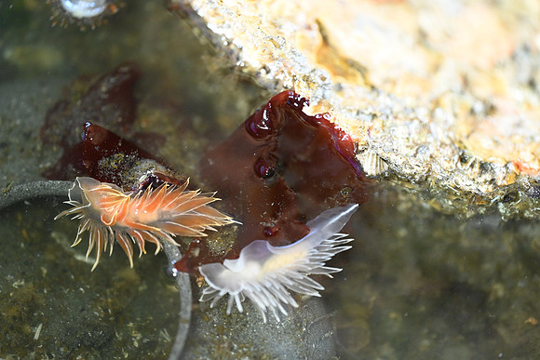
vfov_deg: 13.0
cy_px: 180
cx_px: 270
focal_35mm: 105
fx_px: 1575
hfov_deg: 19.5
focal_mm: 105
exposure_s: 1/125
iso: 2800
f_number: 3
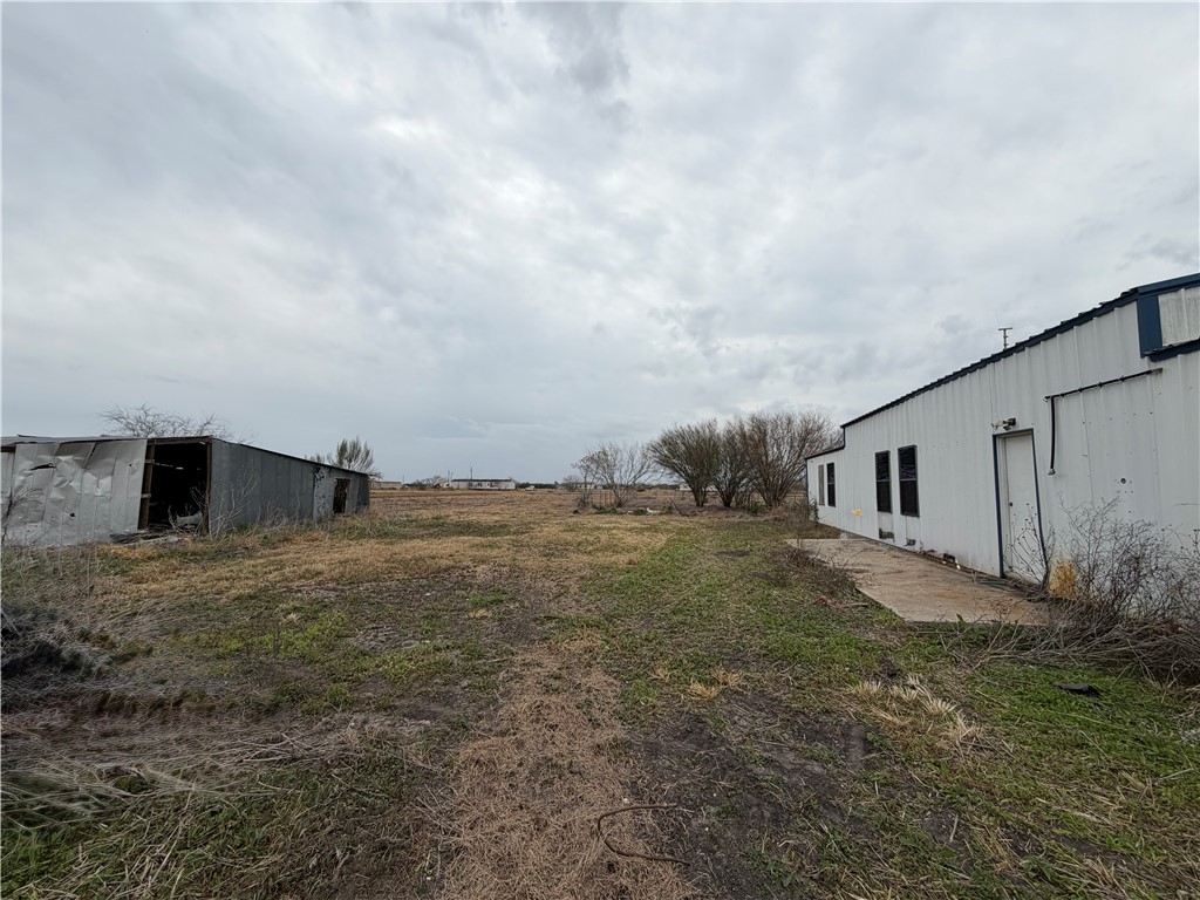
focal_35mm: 14
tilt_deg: +3.7
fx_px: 485
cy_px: 450
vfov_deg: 85.7
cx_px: 600
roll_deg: -0.5
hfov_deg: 102.1
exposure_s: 1/770
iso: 32
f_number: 2.2
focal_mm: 2.22
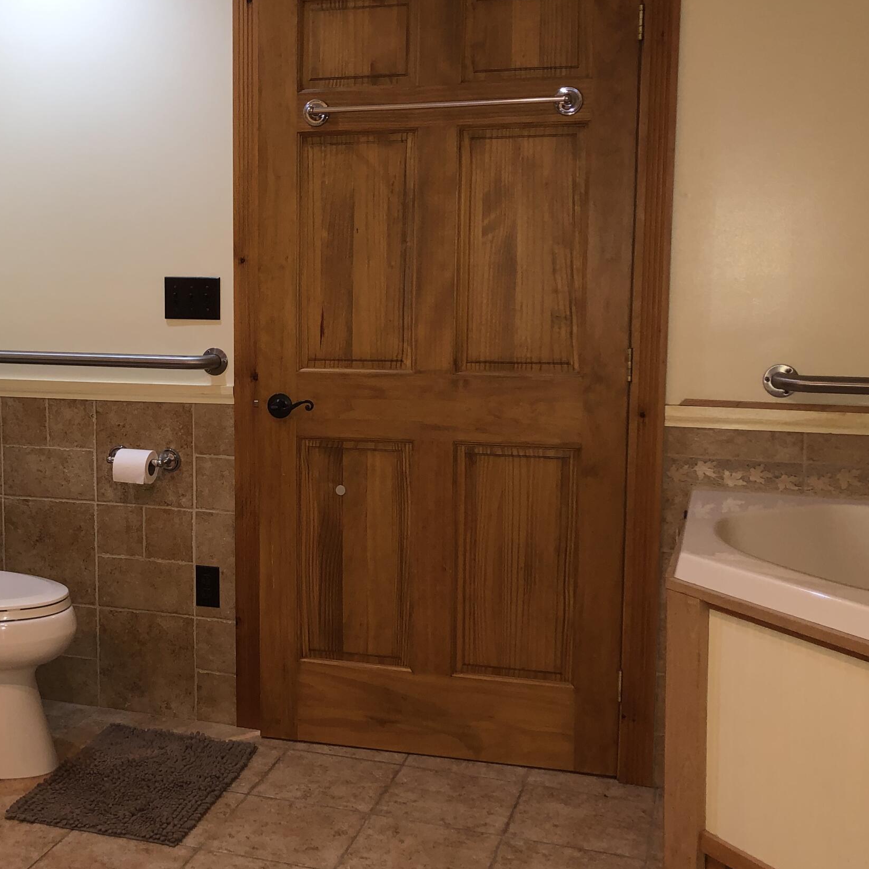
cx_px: 188
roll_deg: +0.5
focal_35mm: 45
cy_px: 418
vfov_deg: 37.5
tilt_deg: -6.0
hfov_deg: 36.4
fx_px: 1278
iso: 64
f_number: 1.8
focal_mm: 3.99
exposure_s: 1/15
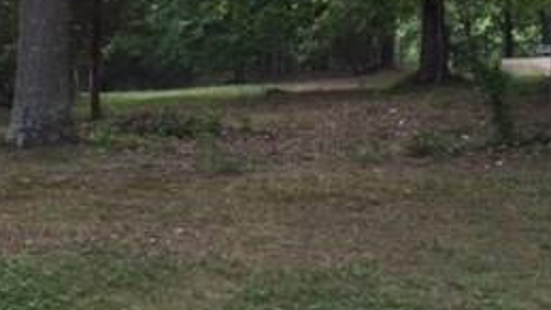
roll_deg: -3.6
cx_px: 179
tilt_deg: +7.3
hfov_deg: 27.0
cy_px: -32
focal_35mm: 78
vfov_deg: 15.1
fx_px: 1140
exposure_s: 1/314
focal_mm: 4.15
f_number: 2.2
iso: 32
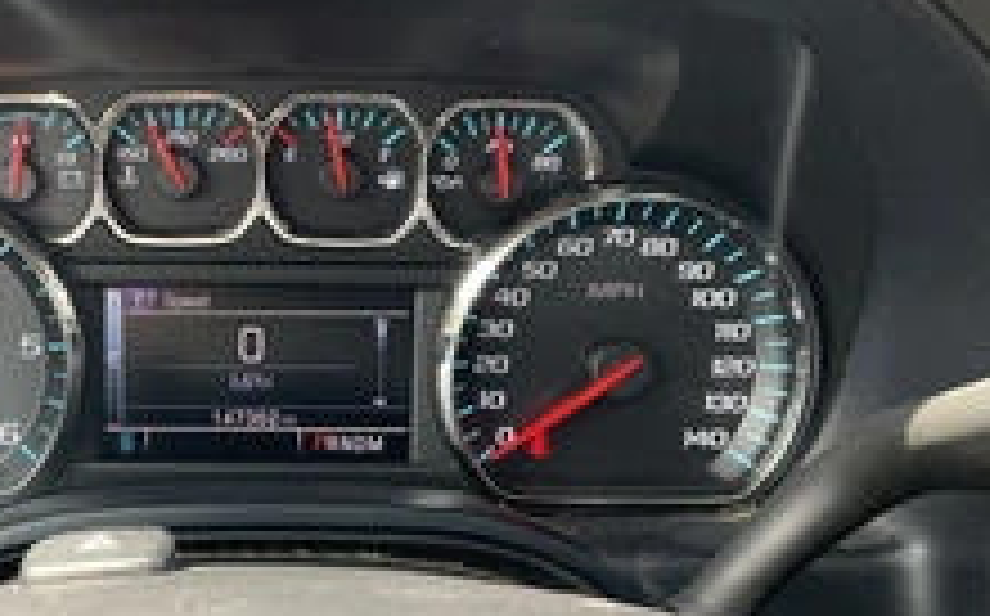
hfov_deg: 35.3
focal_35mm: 56
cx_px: 212
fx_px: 1509
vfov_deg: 23.1
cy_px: 333
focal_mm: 3
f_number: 1.8
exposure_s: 1/122
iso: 50
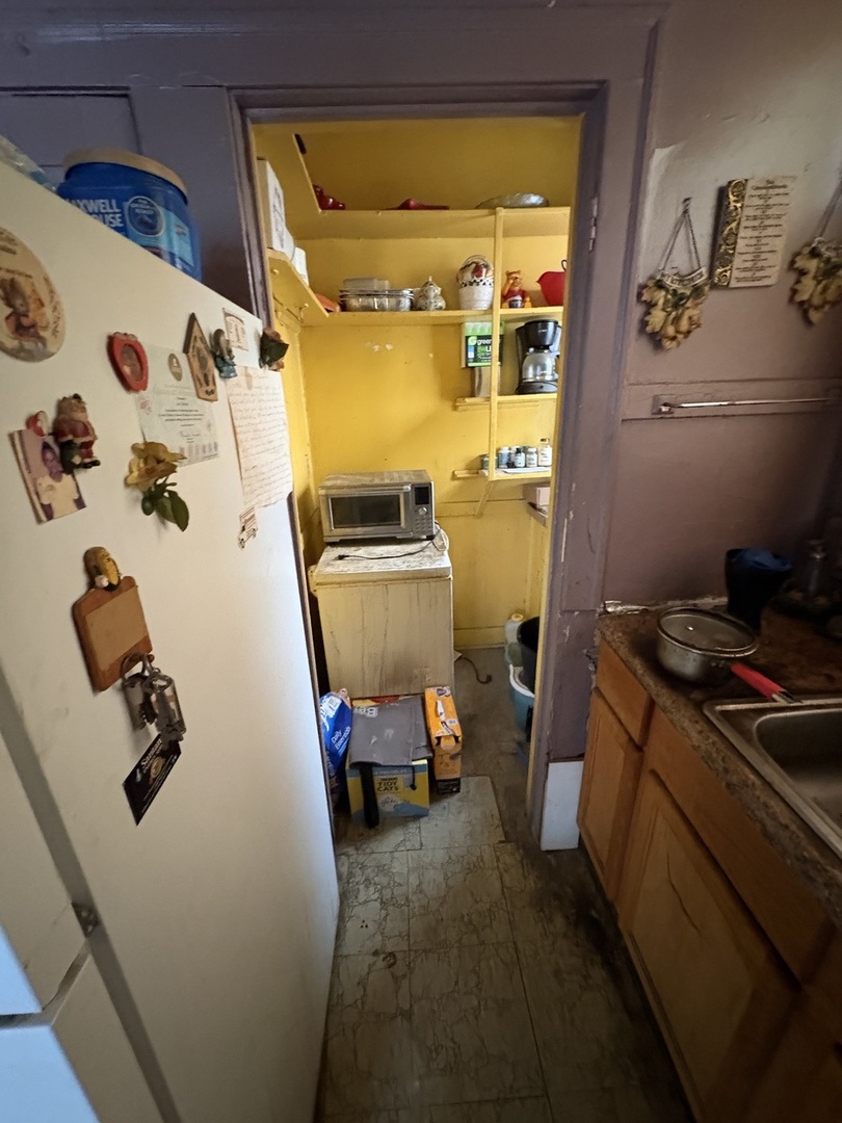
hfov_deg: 85.7
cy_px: 562
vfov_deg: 102.1
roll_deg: +2.2
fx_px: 454
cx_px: 421
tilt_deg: -20.2
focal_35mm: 14
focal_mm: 2.22
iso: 1000
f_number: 2.2
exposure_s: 1/33
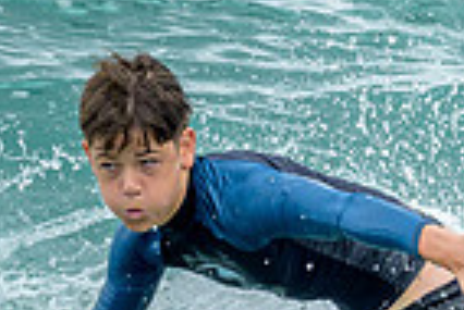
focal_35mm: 4464
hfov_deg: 0.5
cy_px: 397
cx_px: 526
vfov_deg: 0.3
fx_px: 57594
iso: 560
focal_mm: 800
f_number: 6.3
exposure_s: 1/2000
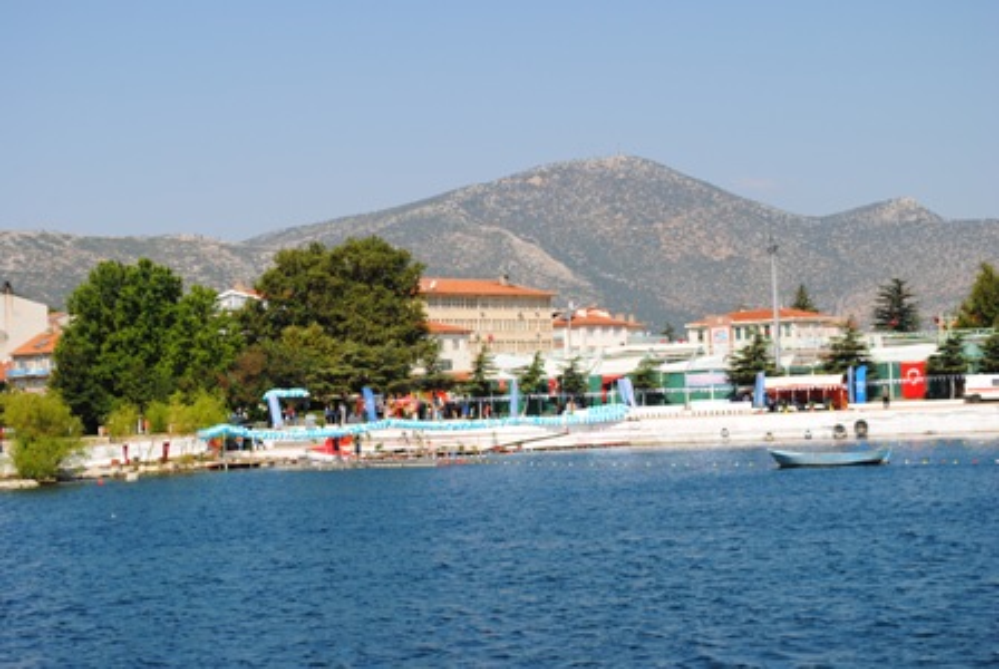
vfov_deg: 16.6
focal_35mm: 82
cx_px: 500
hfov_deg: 24.6
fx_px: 2292
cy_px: 334
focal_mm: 55
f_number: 9
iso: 100
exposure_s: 1/320
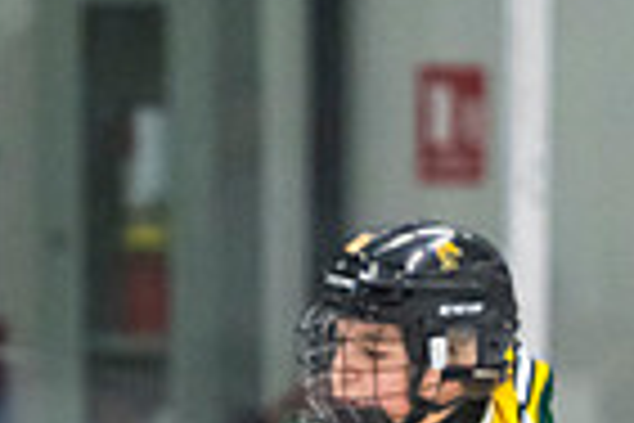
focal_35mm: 998
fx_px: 17575
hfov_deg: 2.1
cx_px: 519
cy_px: 824
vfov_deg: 1.4
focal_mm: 180
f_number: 3.2
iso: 2500
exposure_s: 1/640
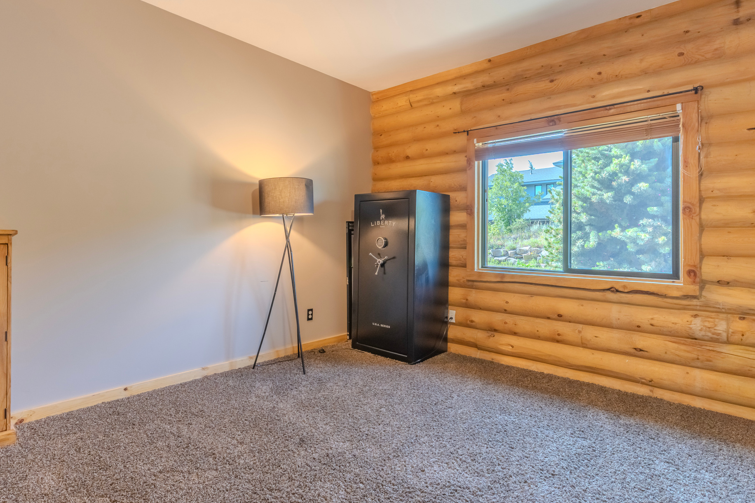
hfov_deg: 86.9
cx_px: 382
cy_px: 239
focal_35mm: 19
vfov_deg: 64.5
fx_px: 398
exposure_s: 1/160
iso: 1000
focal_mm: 17
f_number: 8
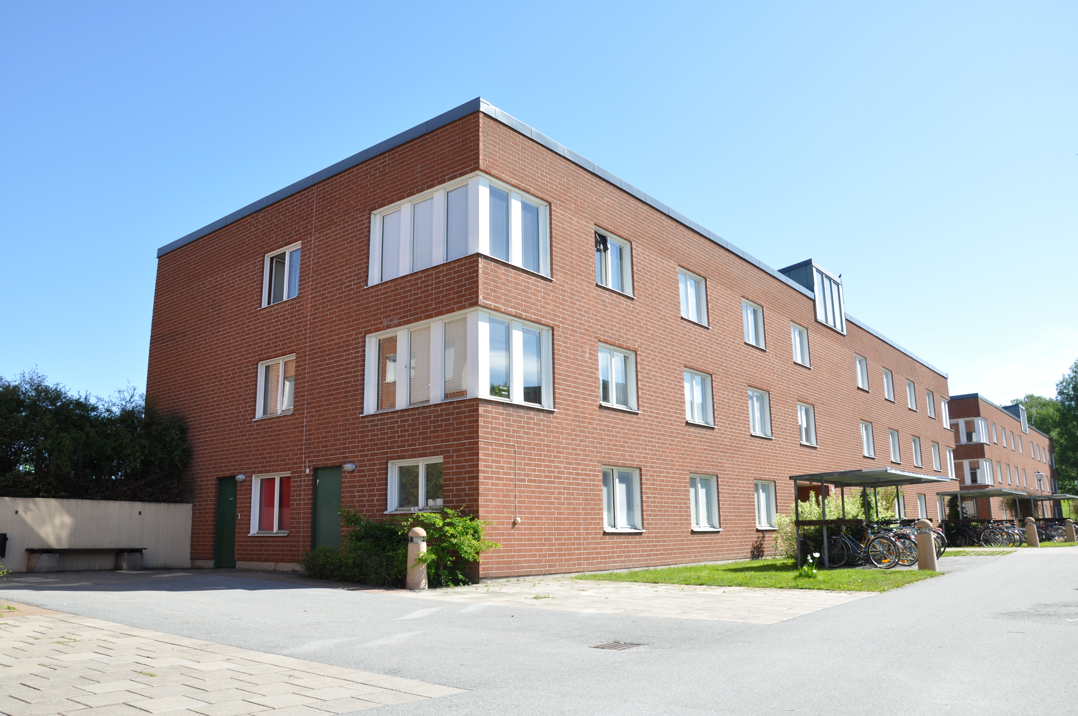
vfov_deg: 47.8
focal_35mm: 27
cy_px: 358
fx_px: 808
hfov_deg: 67.4
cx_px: 539
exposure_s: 1/250
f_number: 8
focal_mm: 18
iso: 200
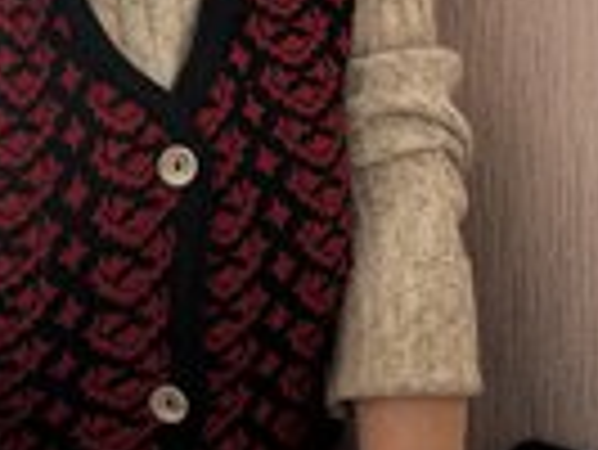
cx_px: 387
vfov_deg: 18.0
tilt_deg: -5.9
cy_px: -81
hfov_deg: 24.9
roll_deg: +0.1
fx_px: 1349
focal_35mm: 78
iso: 125
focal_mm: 5.7
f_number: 1.5
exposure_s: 1/64
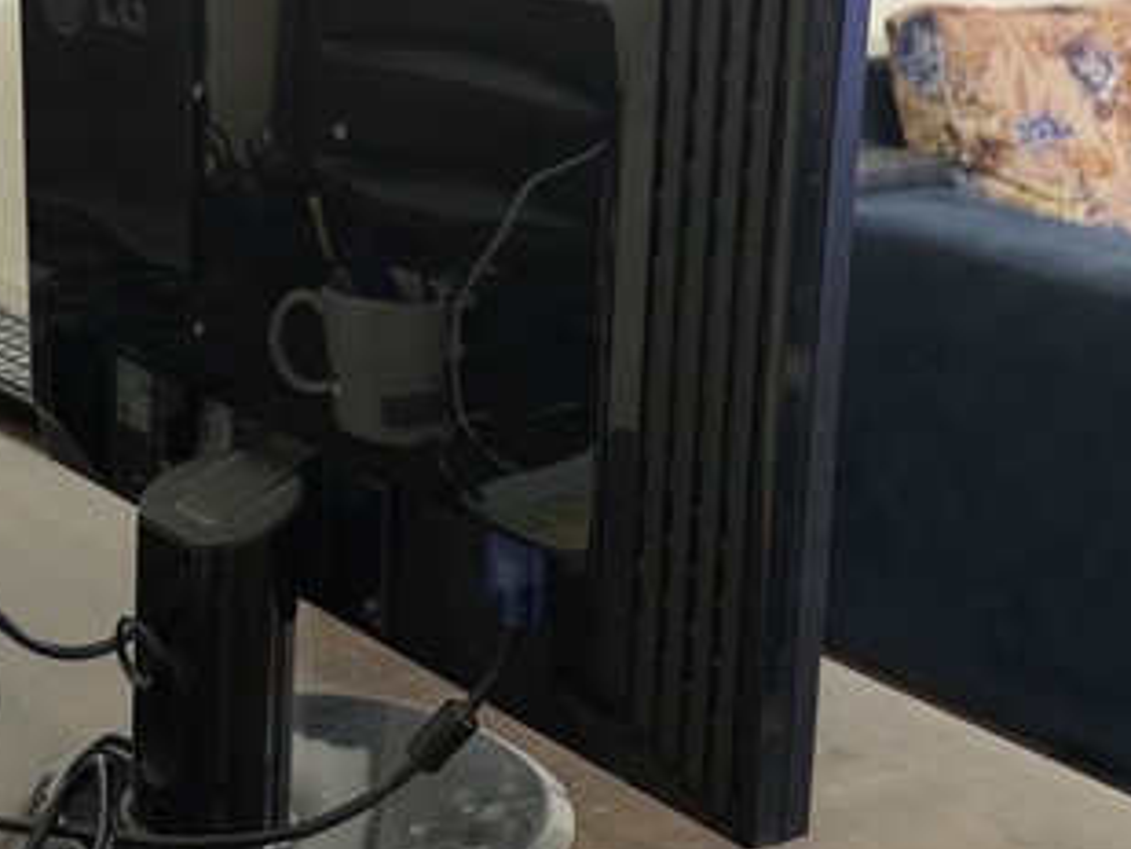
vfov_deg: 20.7
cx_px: 368
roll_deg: -1.9
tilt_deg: -16.0
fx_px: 2321
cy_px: 357
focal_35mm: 71
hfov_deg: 27.2
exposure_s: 1/20
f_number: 1.78
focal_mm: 6.76
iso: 800
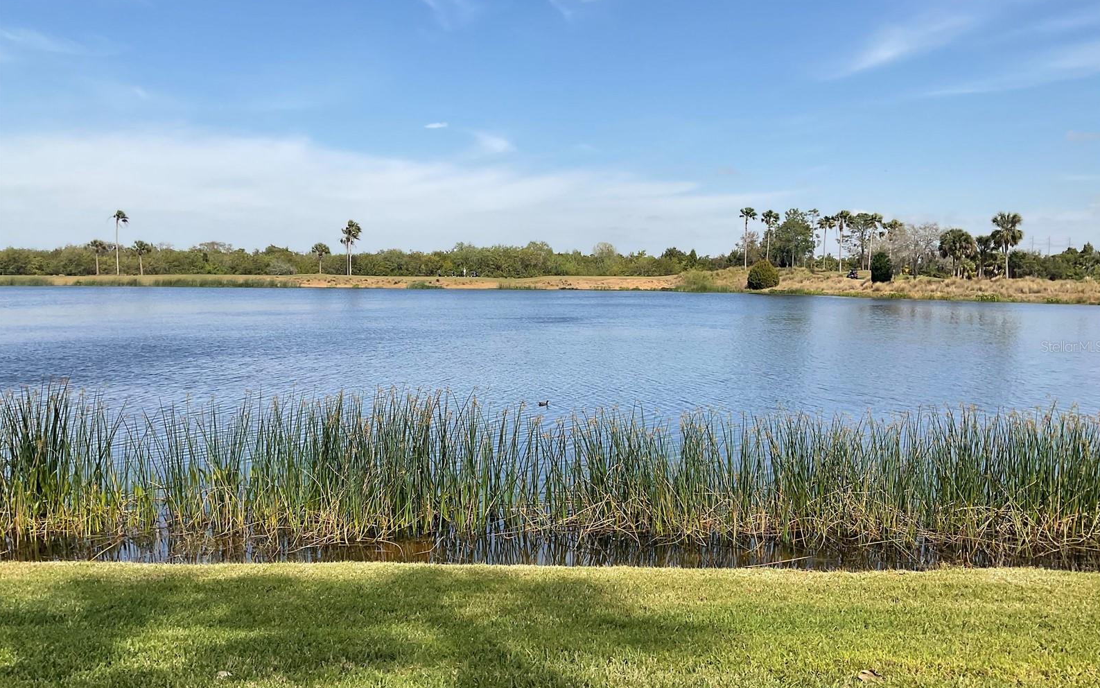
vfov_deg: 40.6
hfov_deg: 61.2
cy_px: 346
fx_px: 929
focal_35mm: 31
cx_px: 552
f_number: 1.8
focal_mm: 3
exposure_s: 1/1984
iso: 16
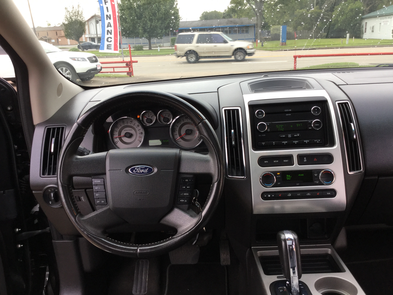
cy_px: 148
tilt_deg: -17.4
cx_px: 196
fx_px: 352
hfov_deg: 58.4
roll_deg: +2.3
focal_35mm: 31
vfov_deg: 45.4
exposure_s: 1/120
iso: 32
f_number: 2.4
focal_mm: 3.3
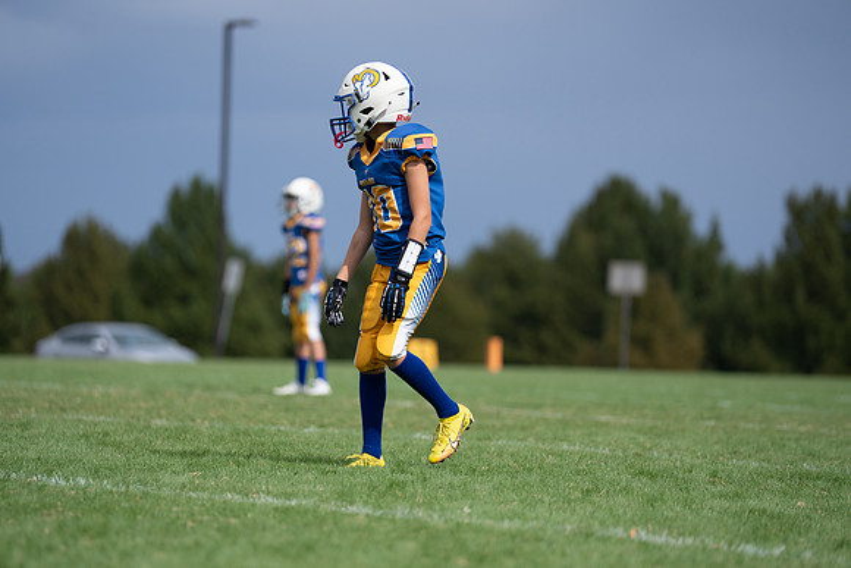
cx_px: 426
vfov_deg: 6.9
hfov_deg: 10.3
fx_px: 4729
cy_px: 284
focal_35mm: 200
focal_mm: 200
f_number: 2.8
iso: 250
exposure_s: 1/5000
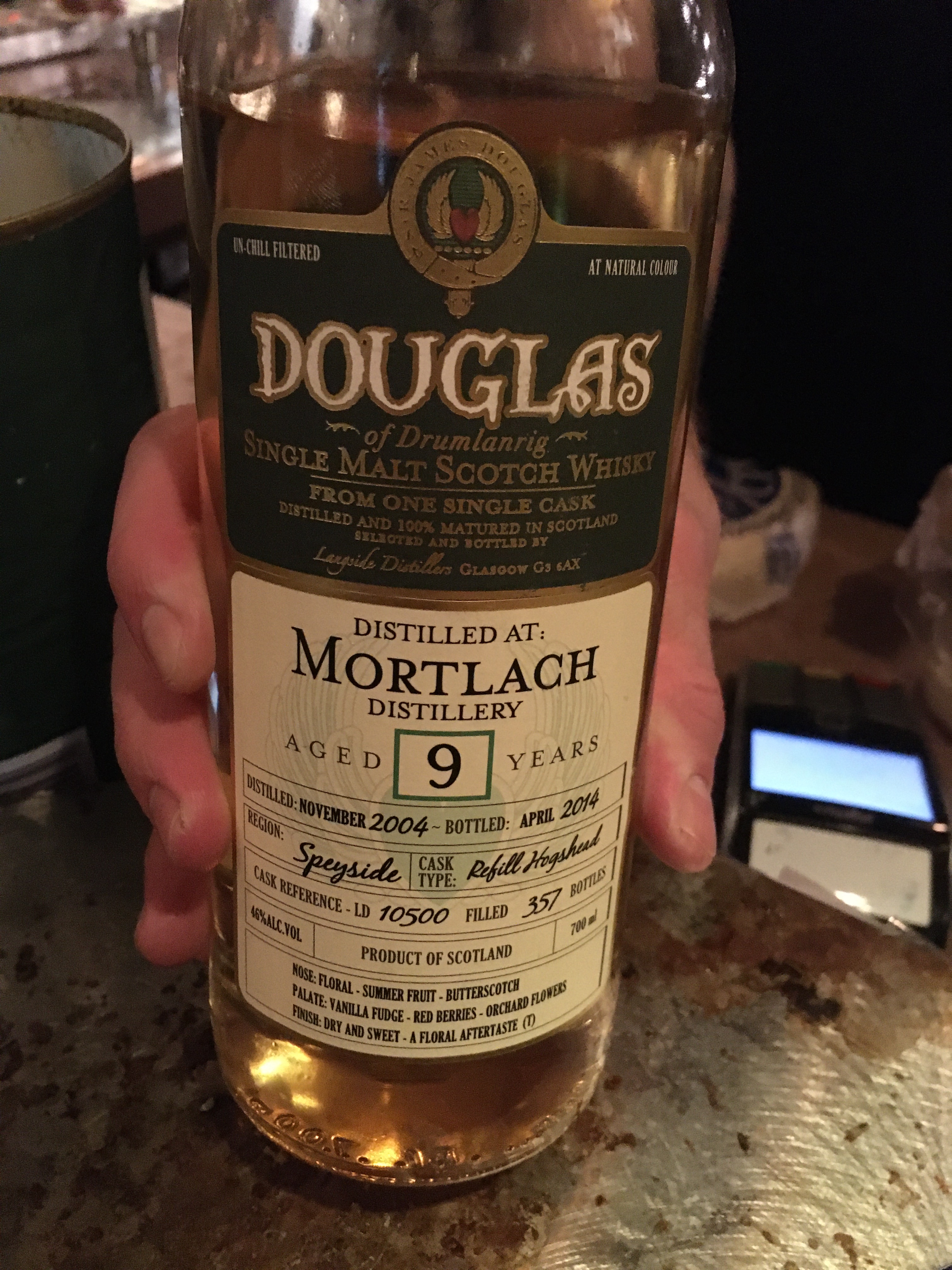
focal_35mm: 29
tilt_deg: -35.8
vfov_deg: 61.7
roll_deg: -1.8
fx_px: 1063
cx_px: 476
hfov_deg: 48.2
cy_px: 635
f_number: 2.2
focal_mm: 4.15
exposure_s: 1/17
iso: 800
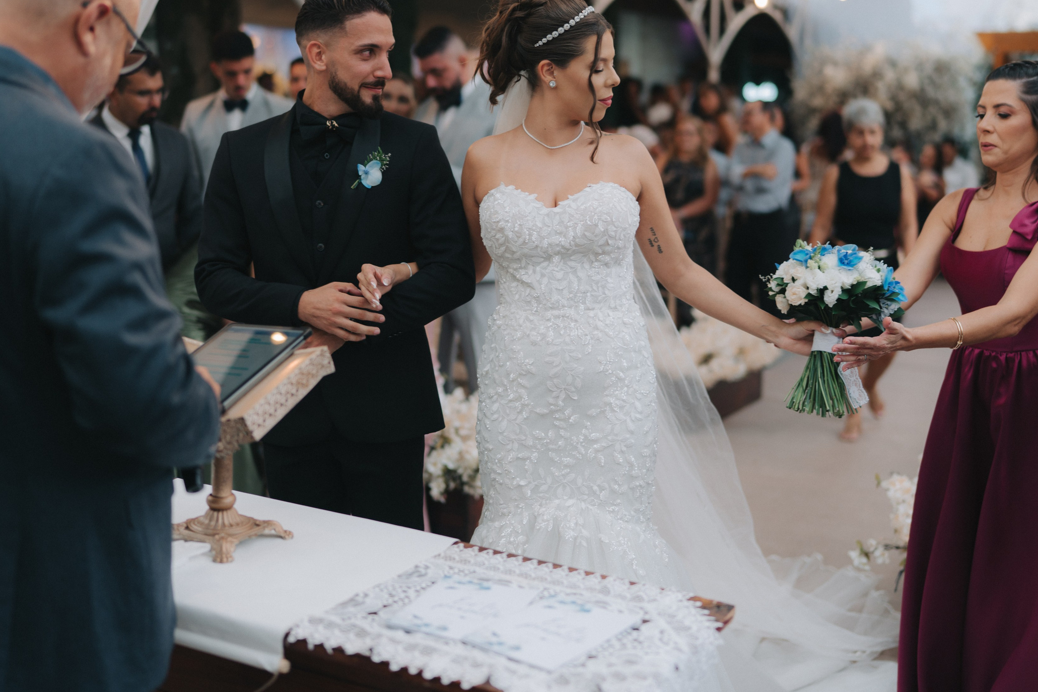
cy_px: 231
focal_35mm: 47
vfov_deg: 28.5
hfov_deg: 41.9
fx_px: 1355
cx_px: 538
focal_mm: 35
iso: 125
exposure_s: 1/250
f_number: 1.3
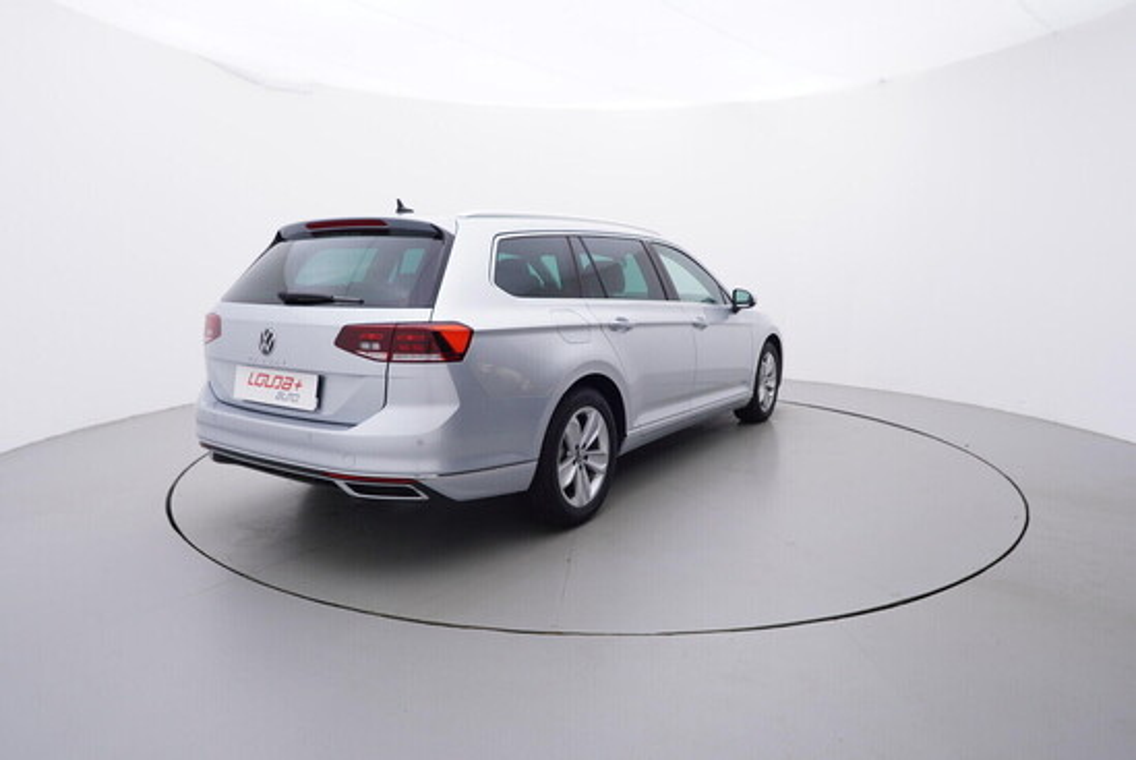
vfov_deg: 56.2
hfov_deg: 77.3
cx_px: 568
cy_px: 380
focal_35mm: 22
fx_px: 711
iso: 200
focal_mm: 15
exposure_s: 1/80
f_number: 5
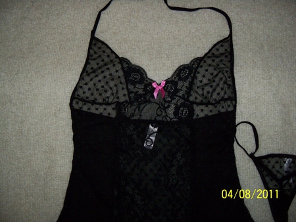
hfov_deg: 52.6
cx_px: 148
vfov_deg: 40.7
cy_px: 111
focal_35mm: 35
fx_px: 299
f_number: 3.5
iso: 400
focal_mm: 6.2
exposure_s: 1/500
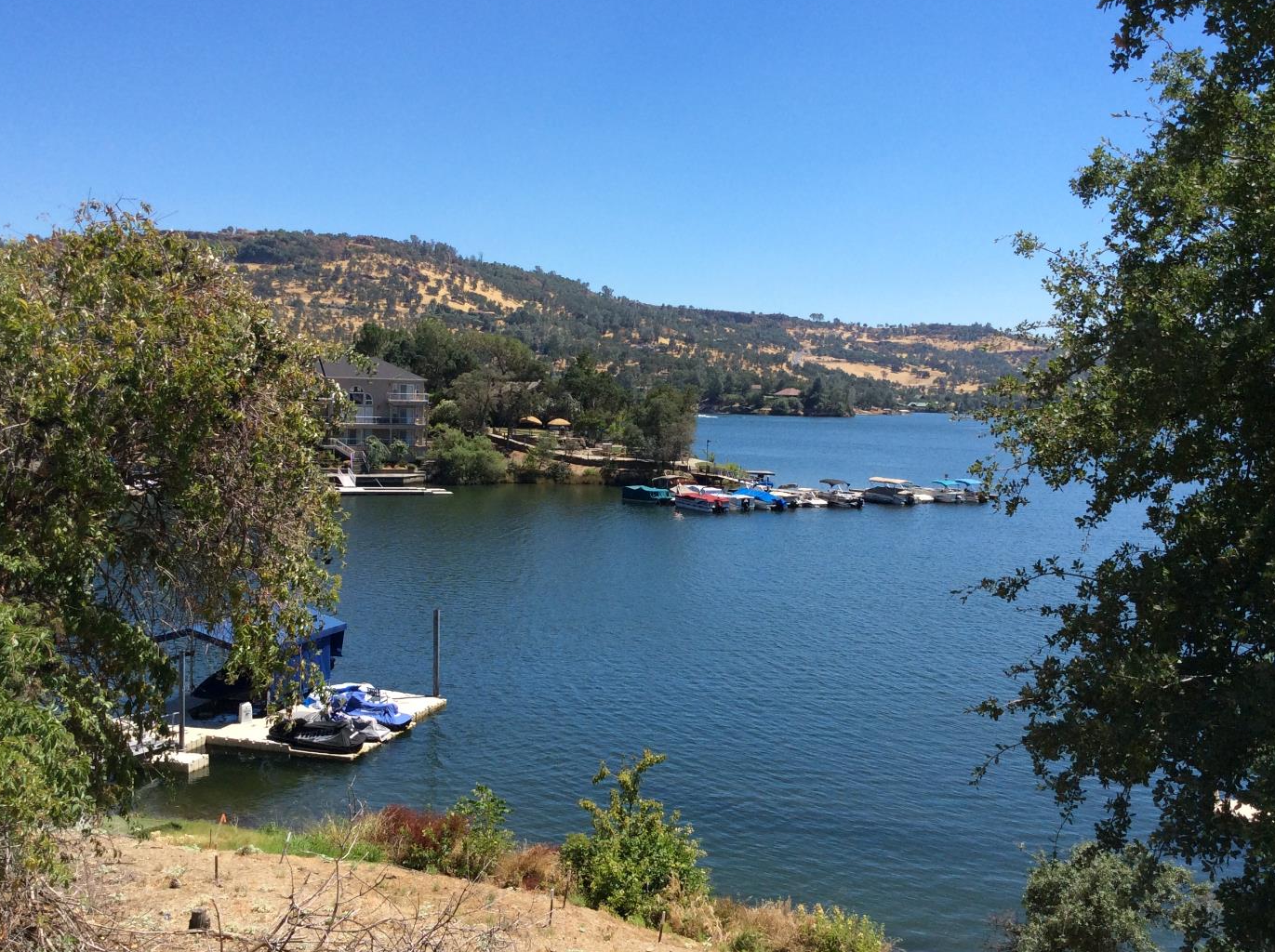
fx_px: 1287
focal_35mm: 35
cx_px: 653
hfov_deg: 52.7
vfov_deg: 40.6
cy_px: 477
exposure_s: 1/1244
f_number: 2.4
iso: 32
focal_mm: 3.3
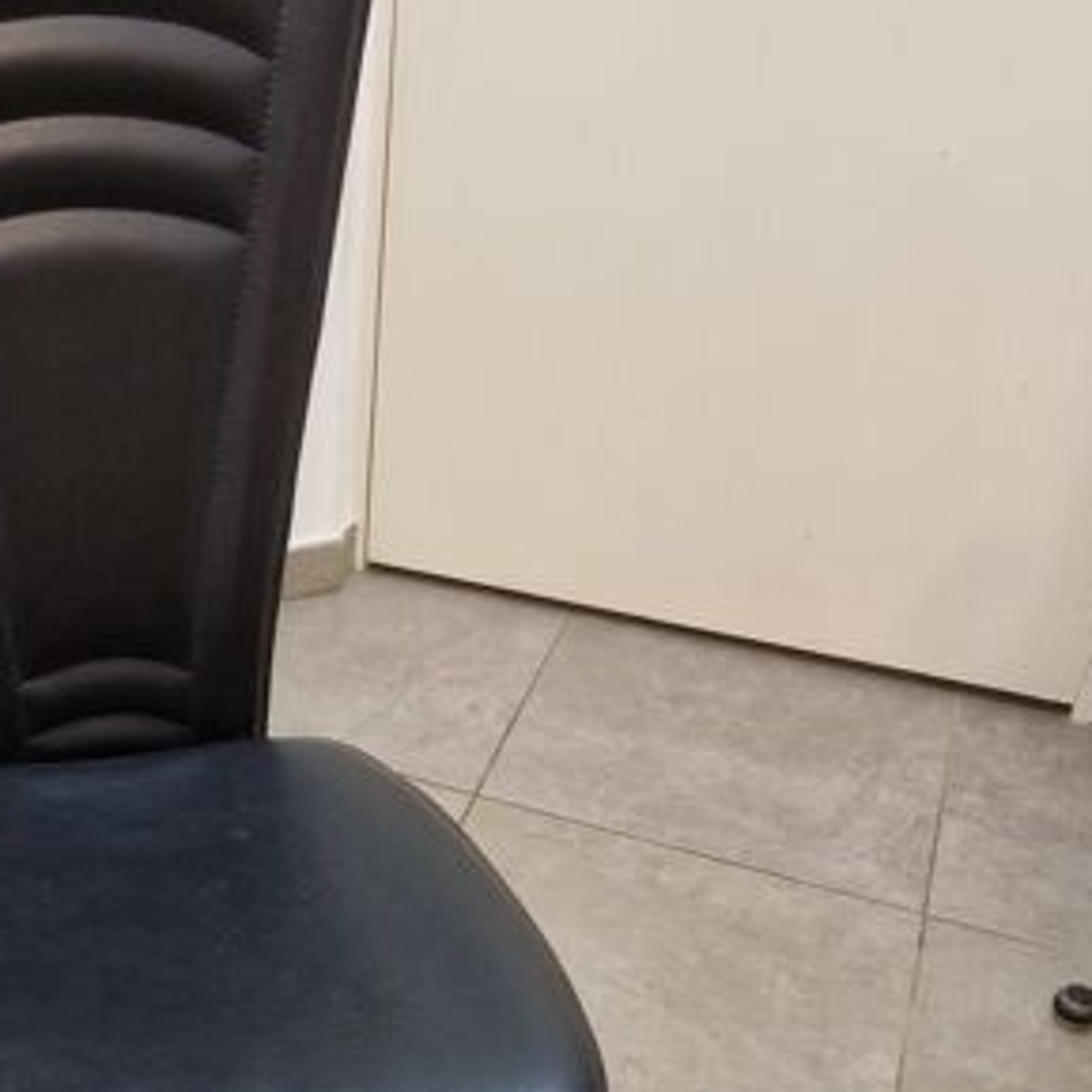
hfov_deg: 36.2
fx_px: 1606
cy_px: 722
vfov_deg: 37.2
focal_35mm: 45
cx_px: 212
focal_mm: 5.4
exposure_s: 1/100
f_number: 1.8
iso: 500
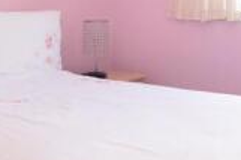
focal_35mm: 61
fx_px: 408
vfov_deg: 21.4
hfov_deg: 32.7
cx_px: 153
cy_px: -1
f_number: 8
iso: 400
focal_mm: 10
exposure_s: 1/15
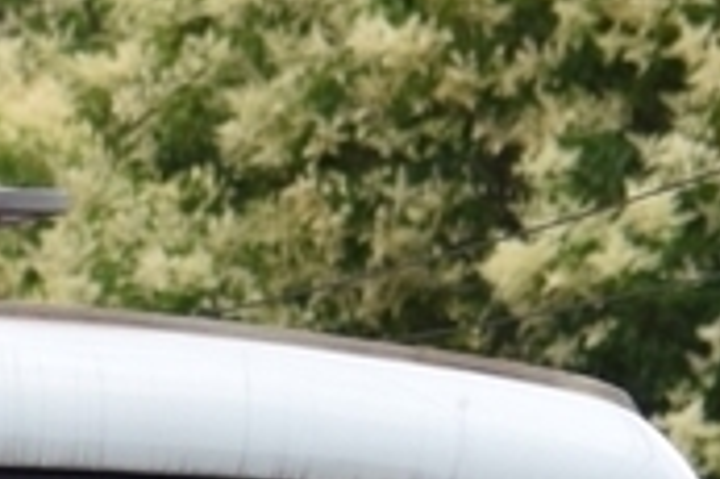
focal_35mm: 1563
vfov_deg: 0.9
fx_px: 31230
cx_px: -1257
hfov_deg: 1.3
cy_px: 1437
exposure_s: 1/1250
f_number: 4.8
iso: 400
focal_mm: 150
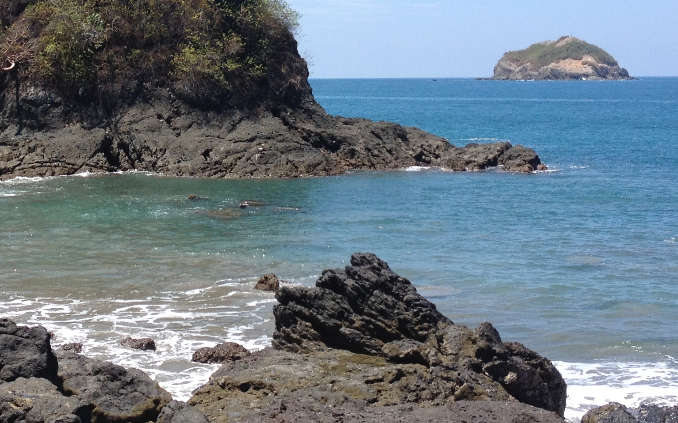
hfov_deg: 26.0
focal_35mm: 79
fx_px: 1460
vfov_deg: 16.3
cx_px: 210
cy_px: 57
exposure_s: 1/1453
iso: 50
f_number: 2.4
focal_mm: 4.28
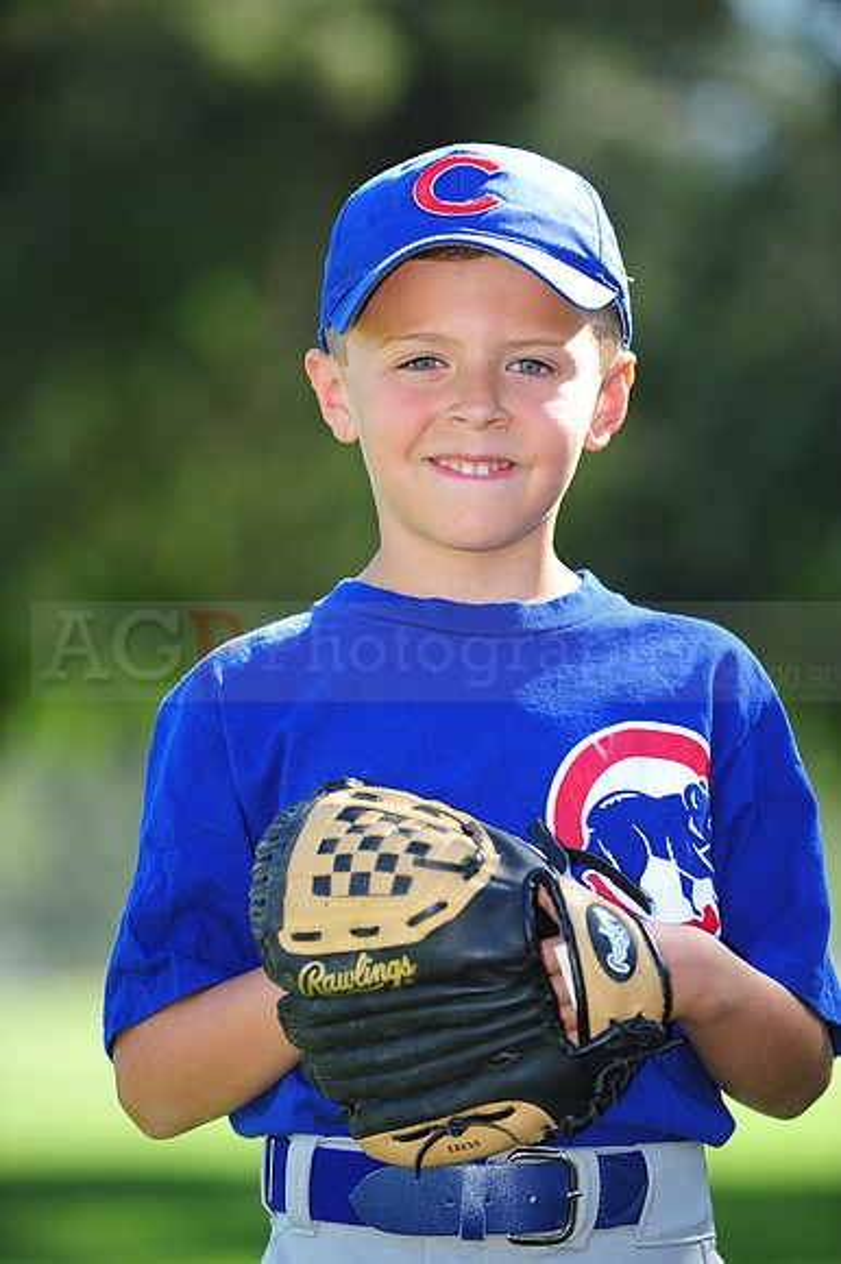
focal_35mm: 200
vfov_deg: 10.3
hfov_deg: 6.9
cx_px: 420
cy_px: 632
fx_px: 7016
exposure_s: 1/320
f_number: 4.5
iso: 200
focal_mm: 200
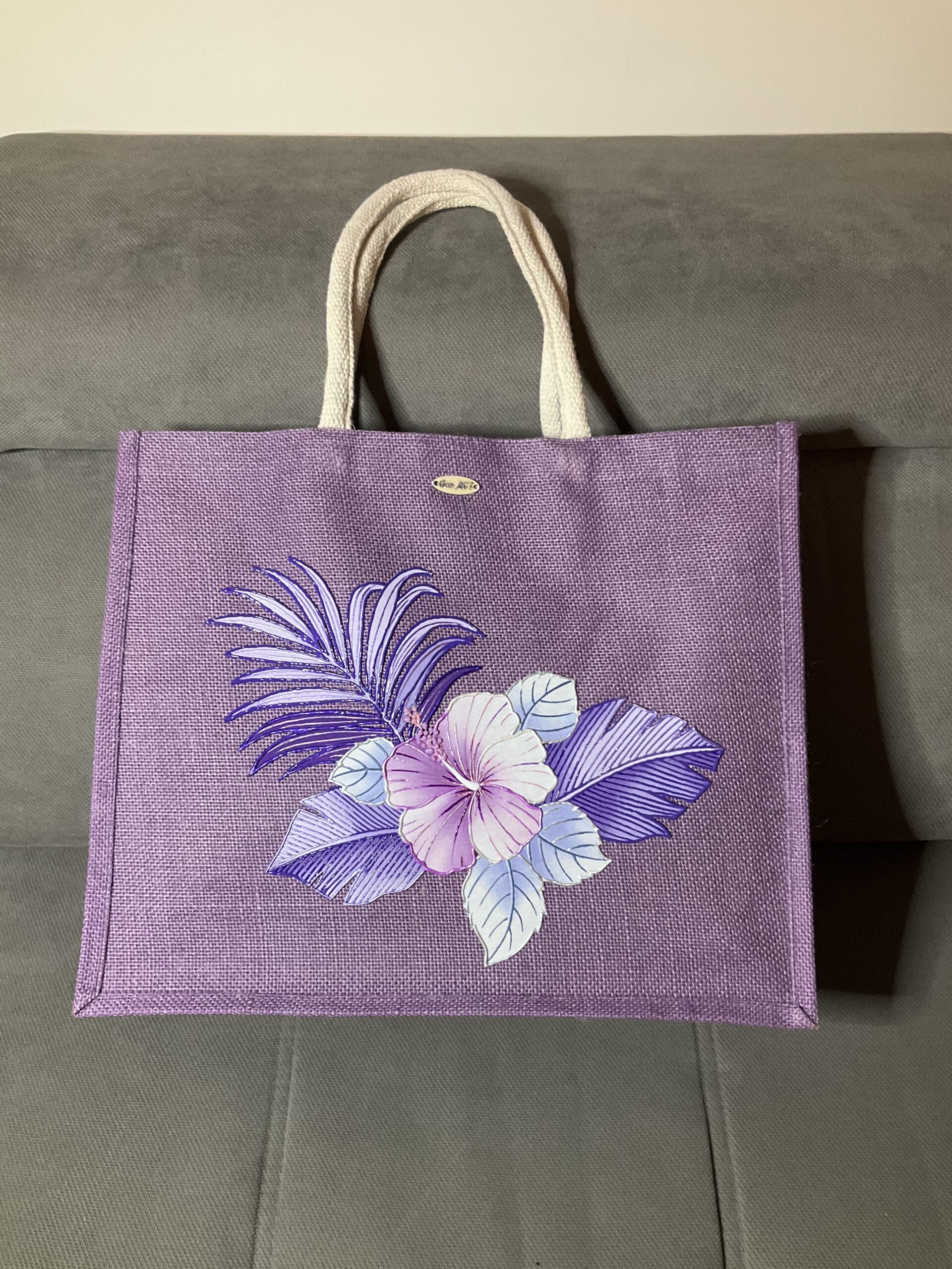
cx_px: 476
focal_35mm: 29
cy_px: 634
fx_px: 1063
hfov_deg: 48.2
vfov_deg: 61.7
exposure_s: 1/50
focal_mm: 3
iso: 200
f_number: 1.8
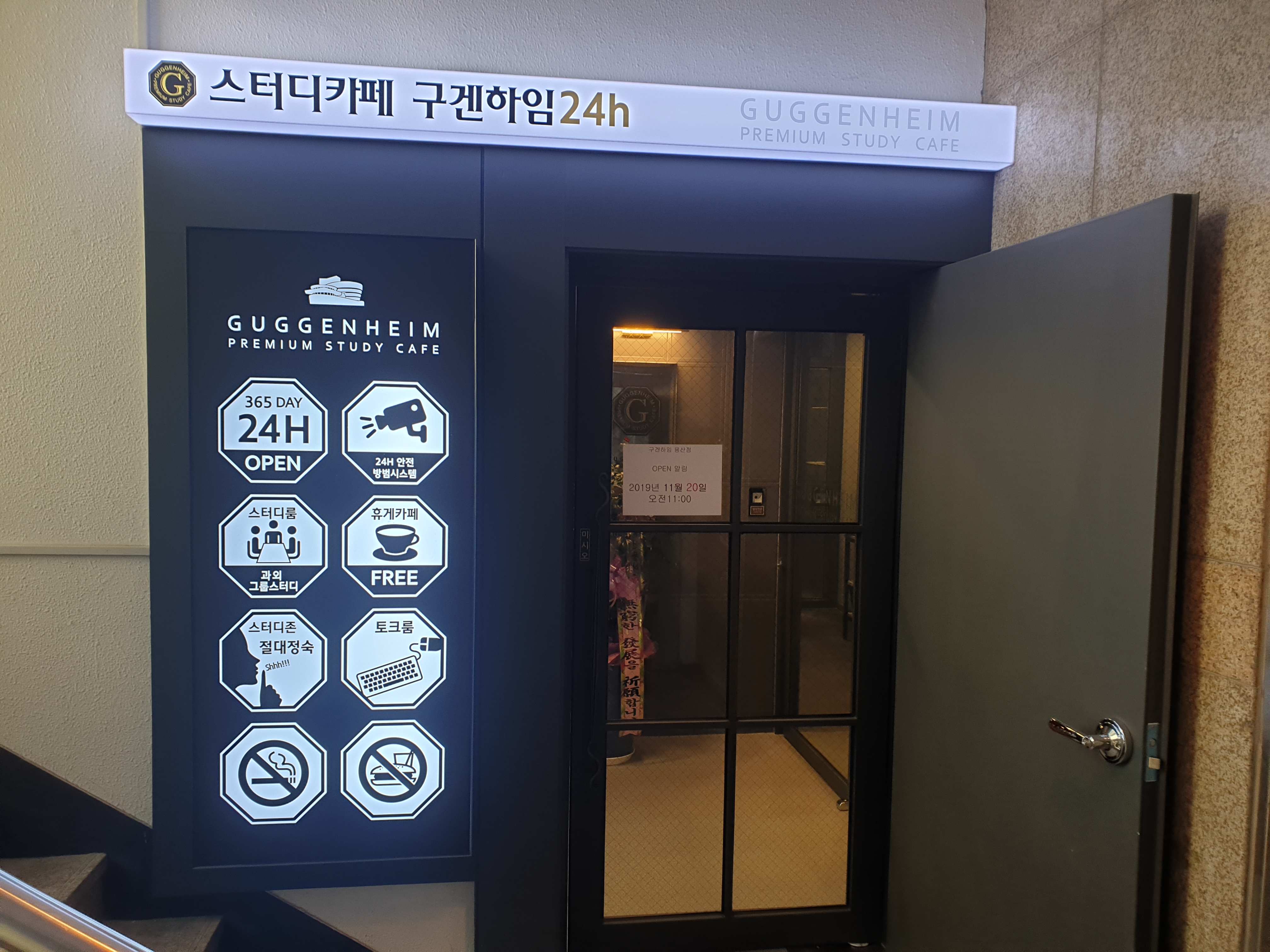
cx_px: 635
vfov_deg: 53.1
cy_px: 476
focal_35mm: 26
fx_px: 954
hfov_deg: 67.3
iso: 50
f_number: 2.4
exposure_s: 1/60
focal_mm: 4.3
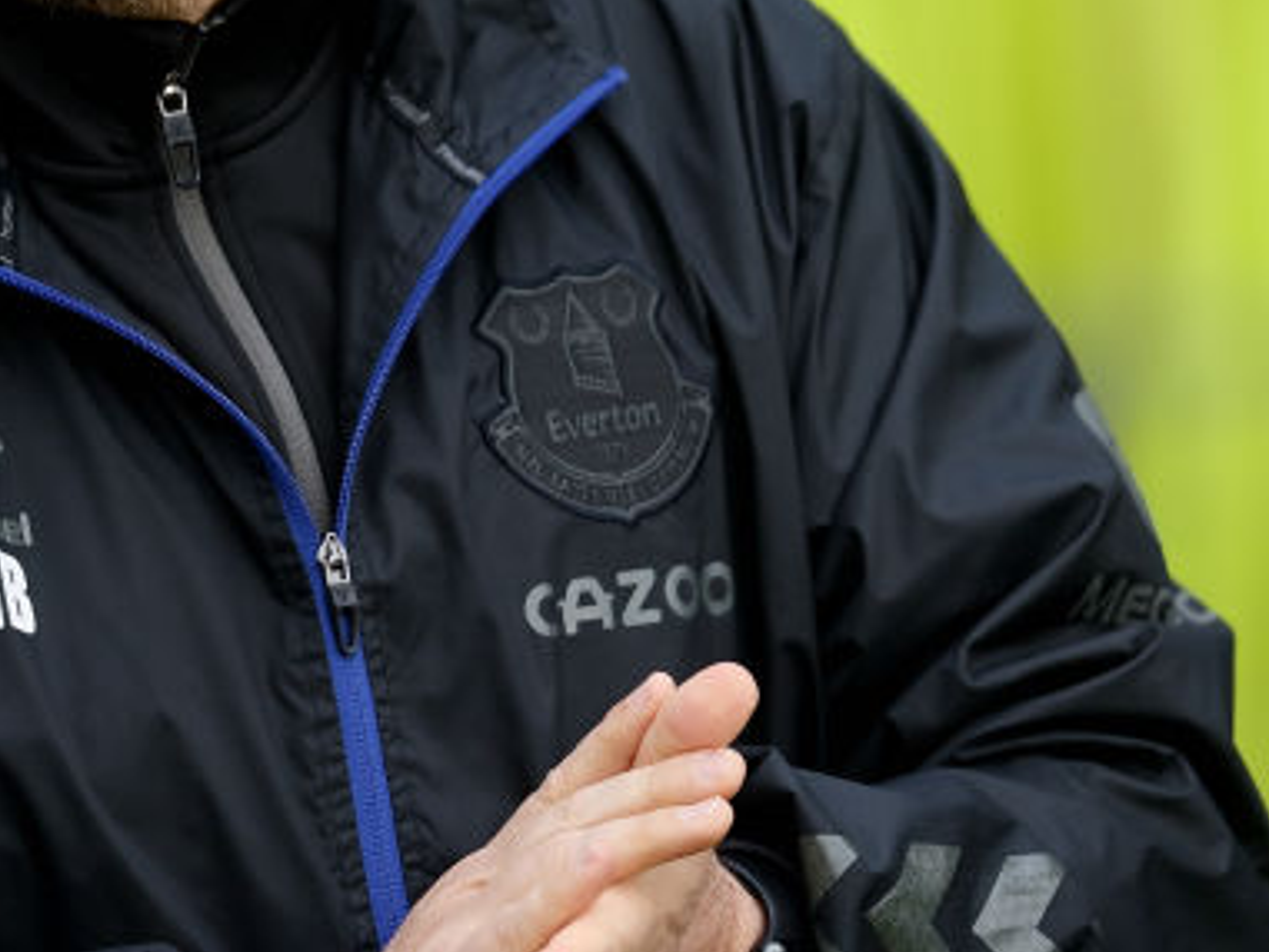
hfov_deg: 1.9
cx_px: 123
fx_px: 37881
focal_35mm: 1033
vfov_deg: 1.4
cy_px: 12
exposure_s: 1/1000
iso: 320
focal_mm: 400
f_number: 2.8
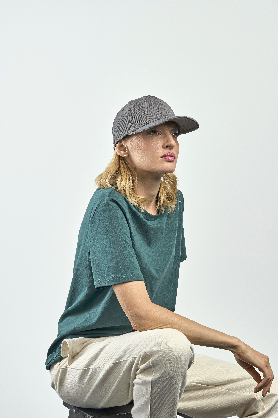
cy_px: 209
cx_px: 139
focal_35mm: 75
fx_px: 869
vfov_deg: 27.0
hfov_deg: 18.2
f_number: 9
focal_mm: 50
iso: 320
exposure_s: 1/160
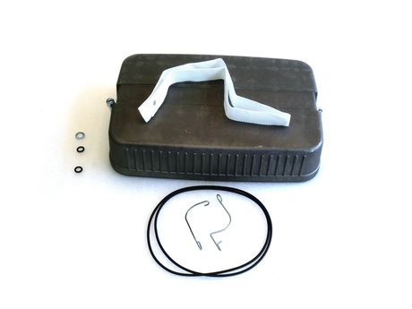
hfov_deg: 42.9
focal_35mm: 44
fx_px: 524
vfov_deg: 32.9
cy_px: 154
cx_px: 206
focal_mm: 7.91
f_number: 3.4
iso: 64
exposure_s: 1/60
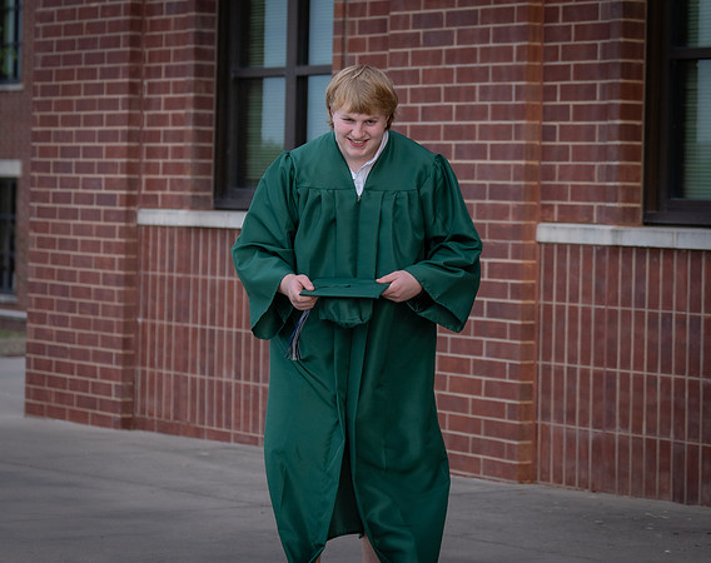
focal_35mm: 120
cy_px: 159
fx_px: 2511
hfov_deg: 16.1
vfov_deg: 12.8
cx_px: 431
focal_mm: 70
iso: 400
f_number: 2.8
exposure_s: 1/1000
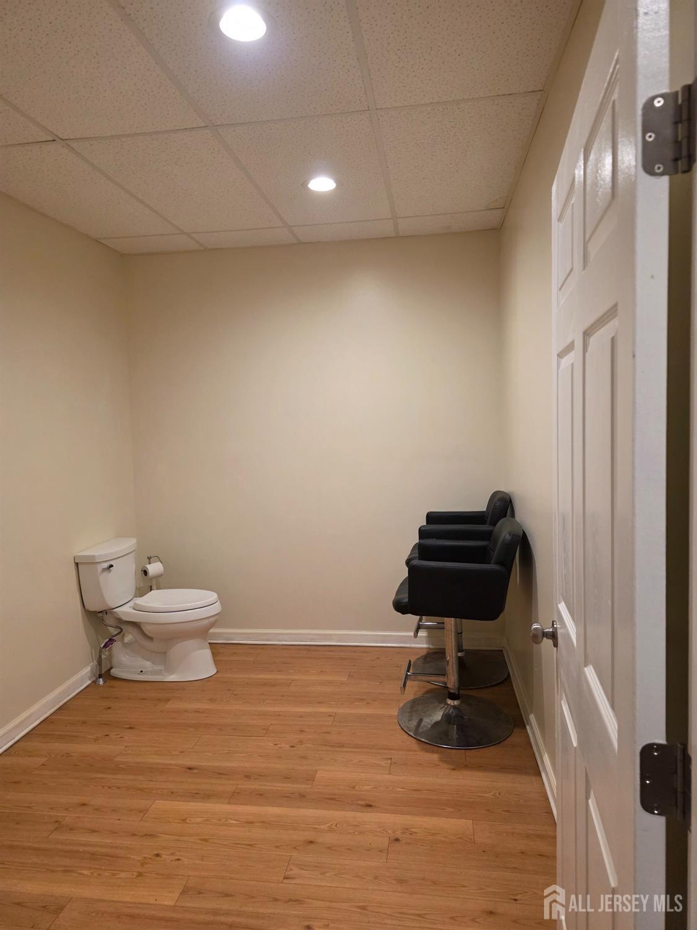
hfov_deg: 58.9
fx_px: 617
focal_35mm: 23
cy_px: 465
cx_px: 348
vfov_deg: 73.9
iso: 500
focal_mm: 6.3
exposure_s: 1/120
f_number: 1.7
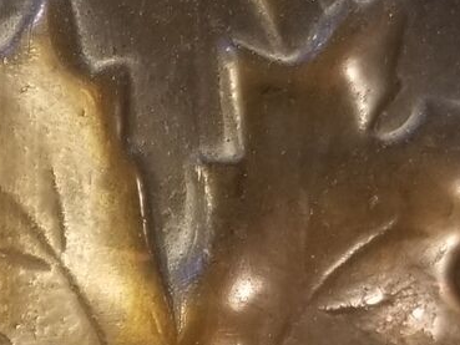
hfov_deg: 13.4
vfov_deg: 10.3
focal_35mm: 141
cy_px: 431
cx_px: -161
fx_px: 1874
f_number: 1.7
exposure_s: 1/100
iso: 80
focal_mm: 4.25
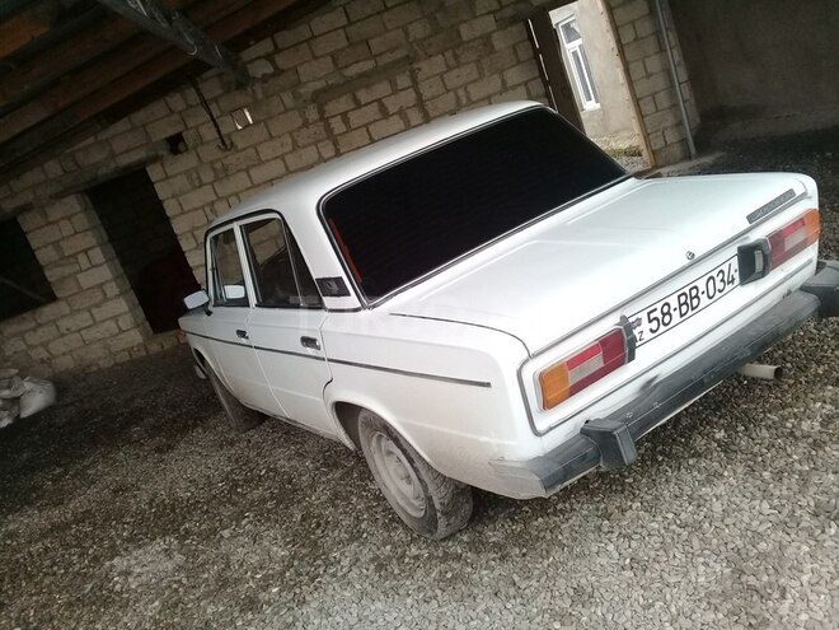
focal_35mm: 31
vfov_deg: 45.4
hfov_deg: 58.4
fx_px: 751
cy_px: 315
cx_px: 420
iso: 80
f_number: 2.2
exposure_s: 1/100
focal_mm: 3.3
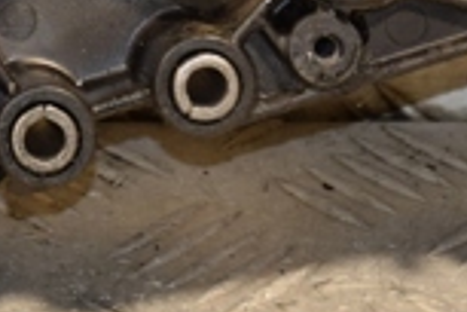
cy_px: -214
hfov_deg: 3.9
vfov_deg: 2.6
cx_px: 52
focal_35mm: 533
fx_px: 6915
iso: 800
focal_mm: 85
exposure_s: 1/80
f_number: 5.6
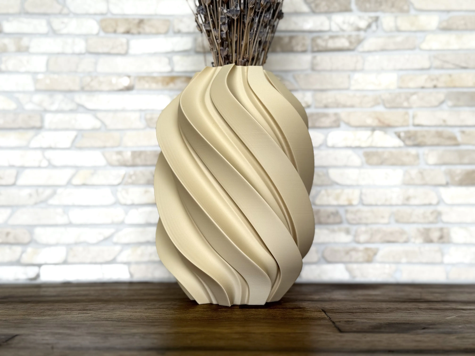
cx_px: 238
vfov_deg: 30.3
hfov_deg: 39.7
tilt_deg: +1.3
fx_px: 659
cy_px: 178
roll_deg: +0.1
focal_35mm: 48
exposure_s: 1/141
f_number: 1.78
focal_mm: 6.76
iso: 50
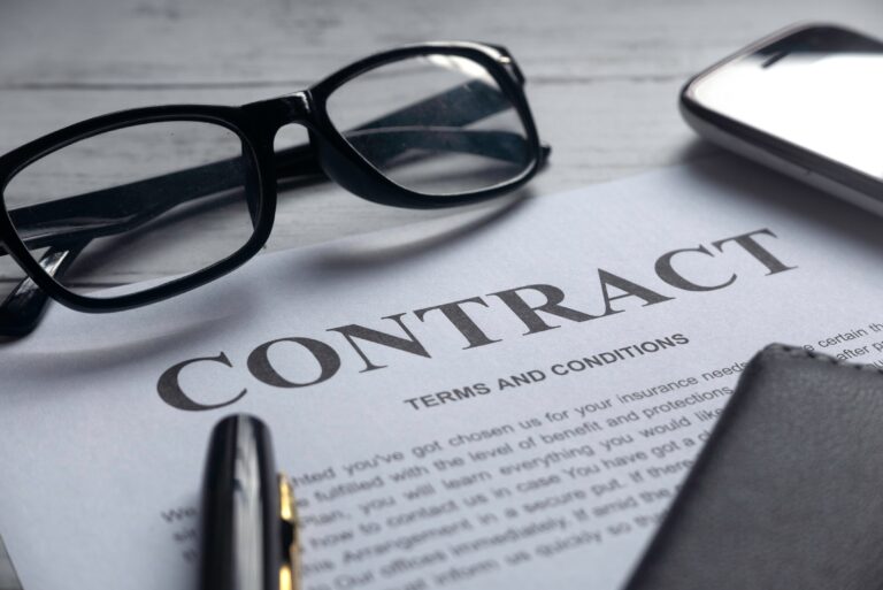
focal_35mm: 75
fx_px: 1841
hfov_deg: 27.0
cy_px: 295
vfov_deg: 18.2
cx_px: 442
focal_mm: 34
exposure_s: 1/125
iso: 200
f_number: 4.5
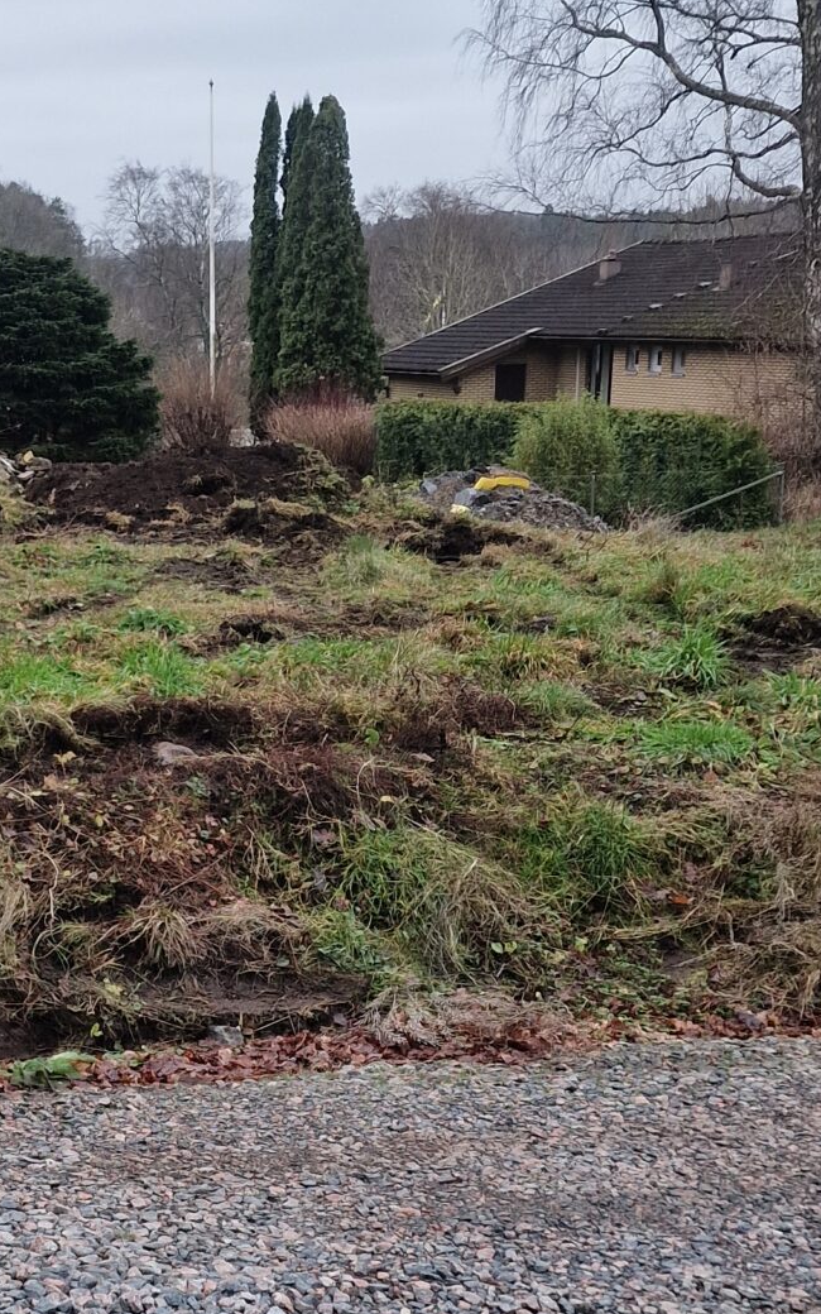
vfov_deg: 33.1
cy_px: 1045
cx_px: 157
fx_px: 2148
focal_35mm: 60
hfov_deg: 21.4
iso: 50
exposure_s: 1/100
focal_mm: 6.4
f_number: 1.8
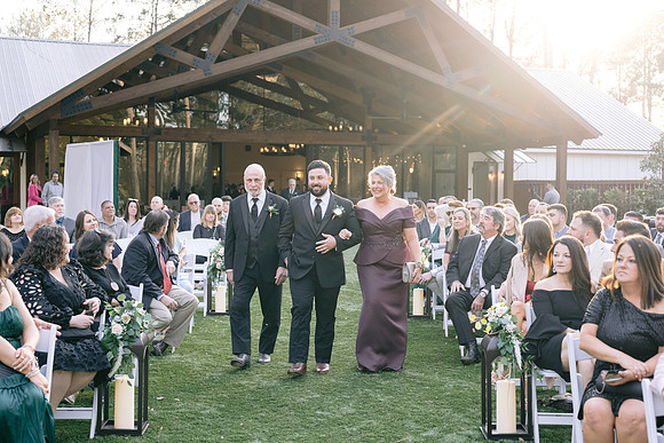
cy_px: 221
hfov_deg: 37.1
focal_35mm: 54
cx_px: 327
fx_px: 990
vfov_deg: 25.2
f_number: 4
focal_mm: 50
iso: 400
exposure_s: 1/200
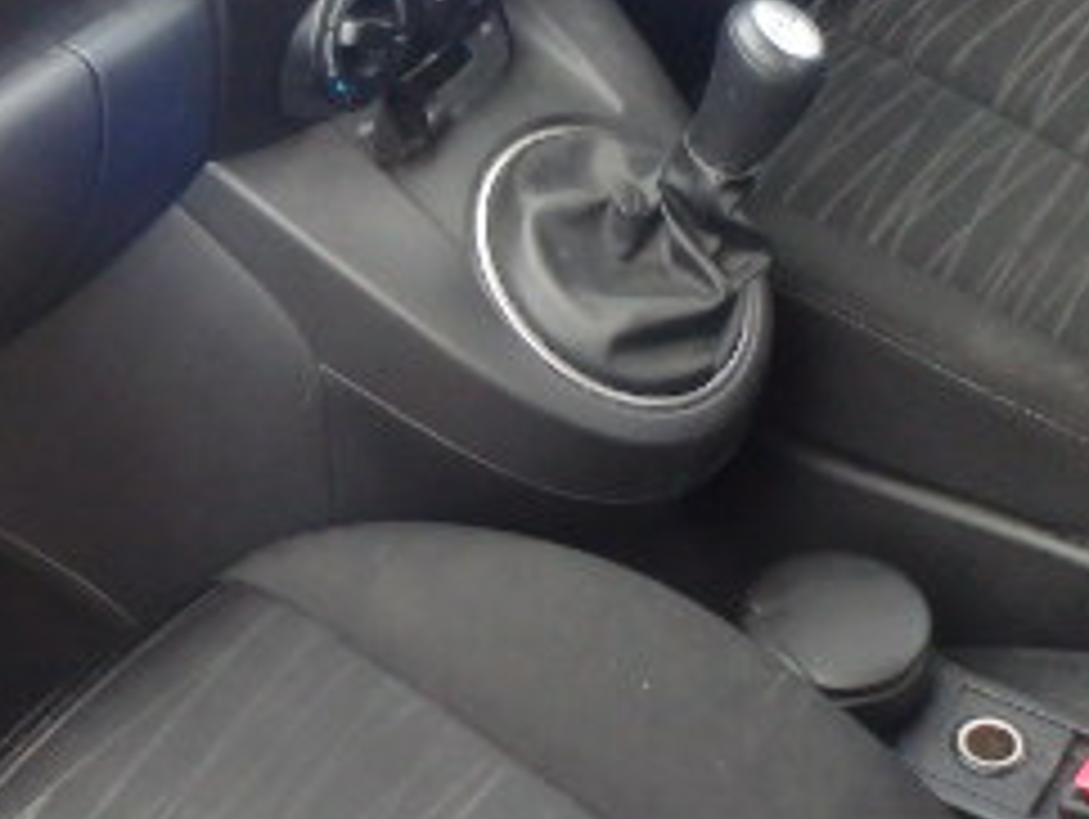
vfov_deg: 19.8
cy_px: 220
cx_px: 472
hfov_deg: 26.3
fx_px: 2330
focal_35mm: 74
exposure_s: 1/200
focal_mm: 5
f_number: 3.9
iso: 800
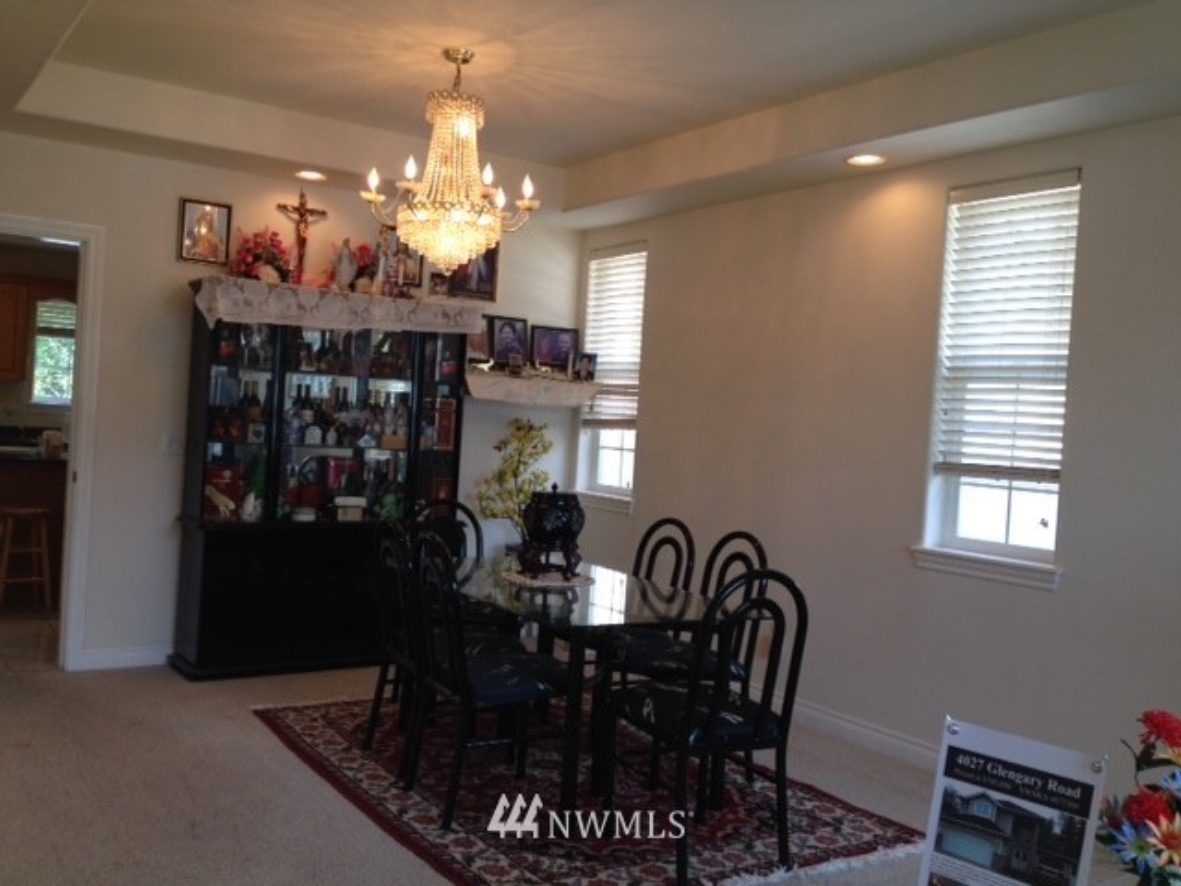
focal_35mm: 35
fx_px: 1194
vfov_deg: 40.7
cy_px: 443
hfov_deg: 52.6
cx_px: 590
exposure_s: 1/60
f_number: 2.4
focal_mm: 4.28
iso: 50
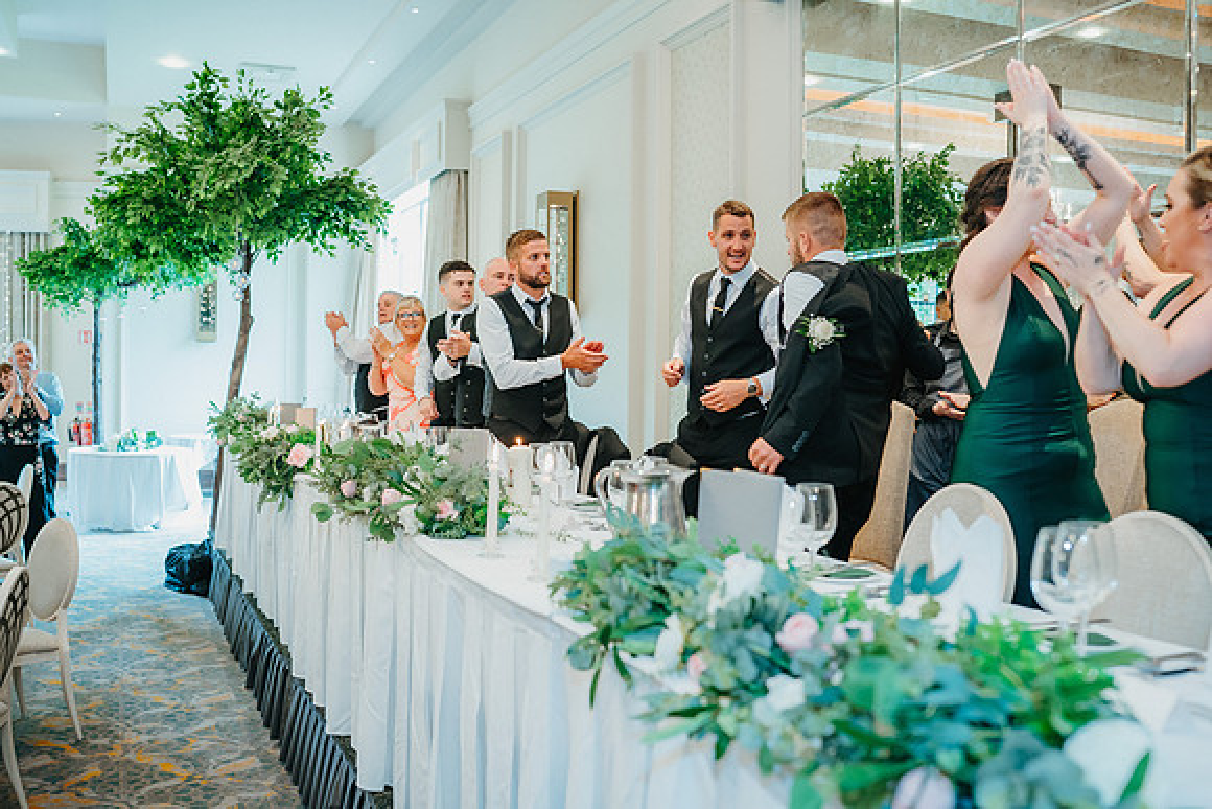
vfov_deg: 37.9
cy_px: 404
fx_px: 1179
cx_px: 606
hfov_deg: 54.4
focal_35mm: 35
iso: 1600
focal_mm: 35
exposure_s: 1/125
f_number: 2.8
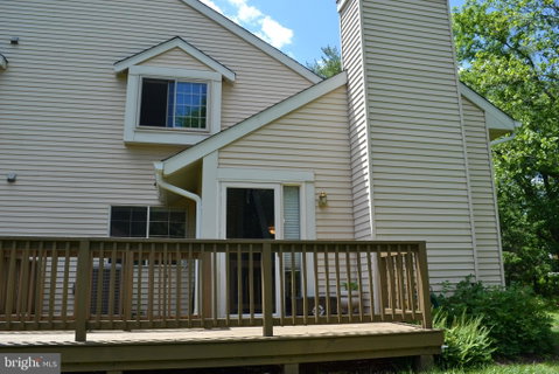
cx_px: 280
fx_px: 419
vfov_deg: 48.0
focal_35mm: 27
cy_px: 187
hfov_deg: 67.4
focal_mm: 18
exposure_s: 1/200
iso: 100
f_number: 7.1
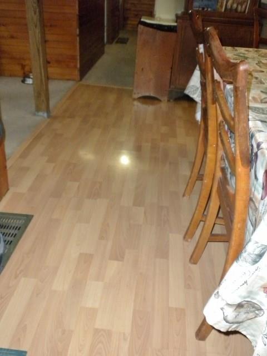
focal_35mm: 37
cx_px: 134
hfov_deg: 38.7
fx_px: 381
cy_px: 178
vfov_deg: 50.1
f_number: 3.5
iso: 400
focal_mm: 6.6
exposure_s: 1/30
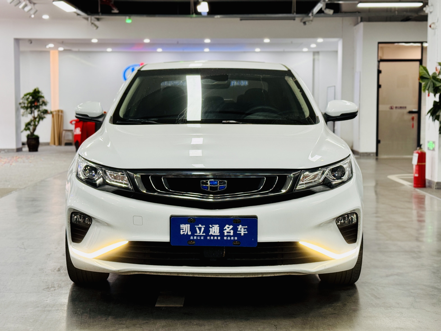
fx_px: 612
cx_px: 220
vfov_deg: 30.3
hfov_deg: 39.7
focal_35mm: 48
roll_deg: +0.2
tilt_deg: -4.3
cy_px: 166
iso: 50
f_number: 1.78
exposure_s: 1/50
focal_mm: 6.76
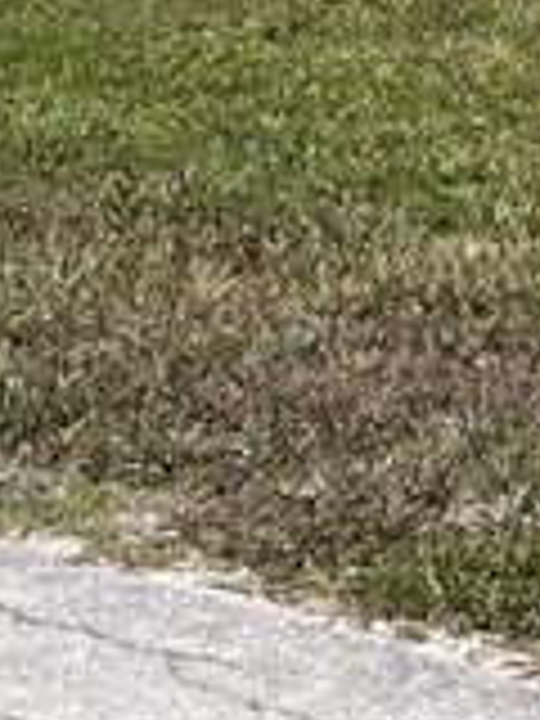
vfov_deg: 10.6
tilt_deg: +5.3
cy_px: -981
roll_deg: -1.0
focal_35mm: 160
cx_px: 1539
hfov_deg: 8.1
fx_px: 3328
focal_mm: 5.1
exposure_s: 1/4717
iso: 32
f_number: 1.6
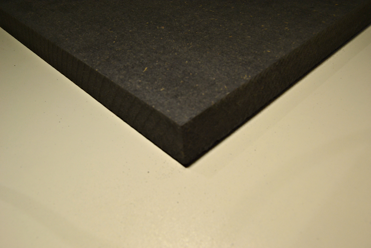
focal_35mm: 32
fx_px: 325
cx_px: 186
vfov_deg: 41.7
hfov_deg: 59.5
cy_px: 124
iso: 400
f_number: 10
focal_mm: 21
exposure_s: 1/160
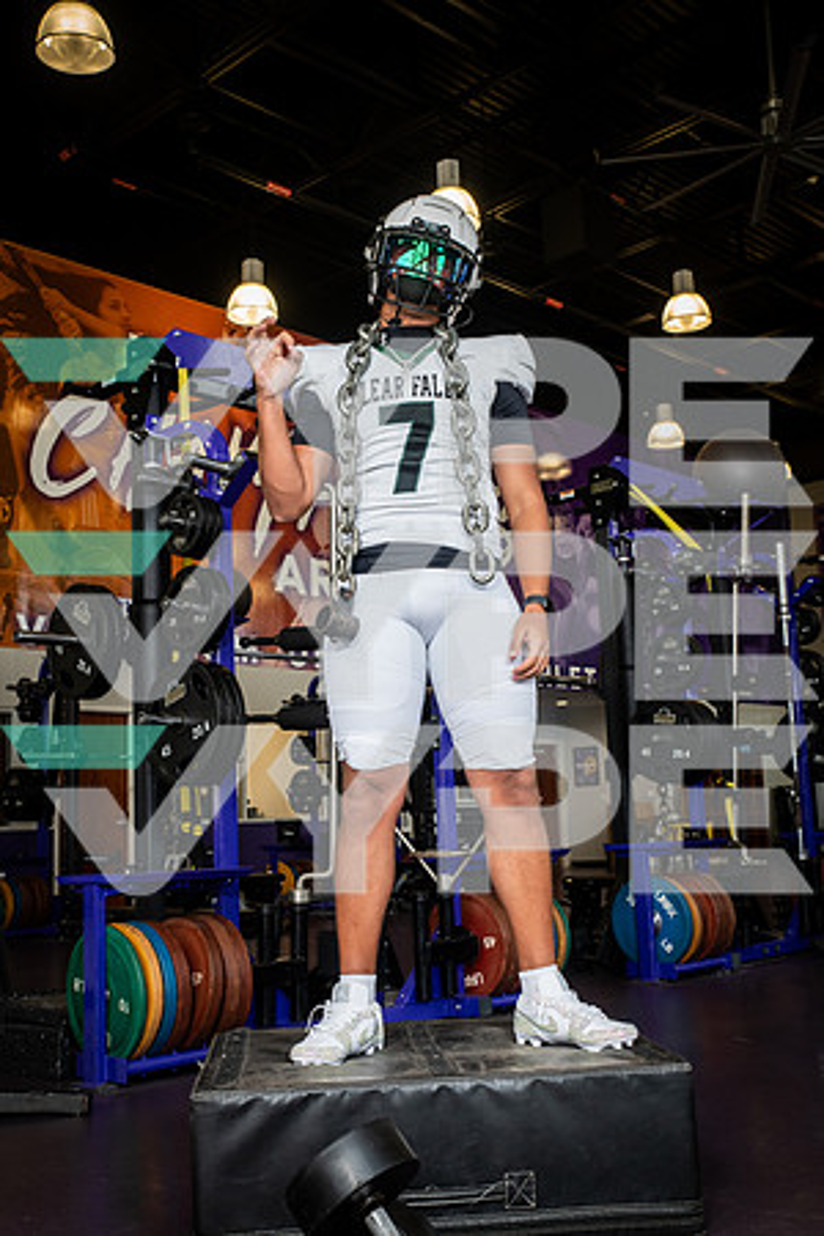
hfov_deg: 35.1
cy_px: 618
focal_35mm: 38
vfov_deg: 50.7
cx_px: 412
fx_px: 1305
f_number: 7.1
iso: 800
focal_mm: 38
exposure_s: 1/250
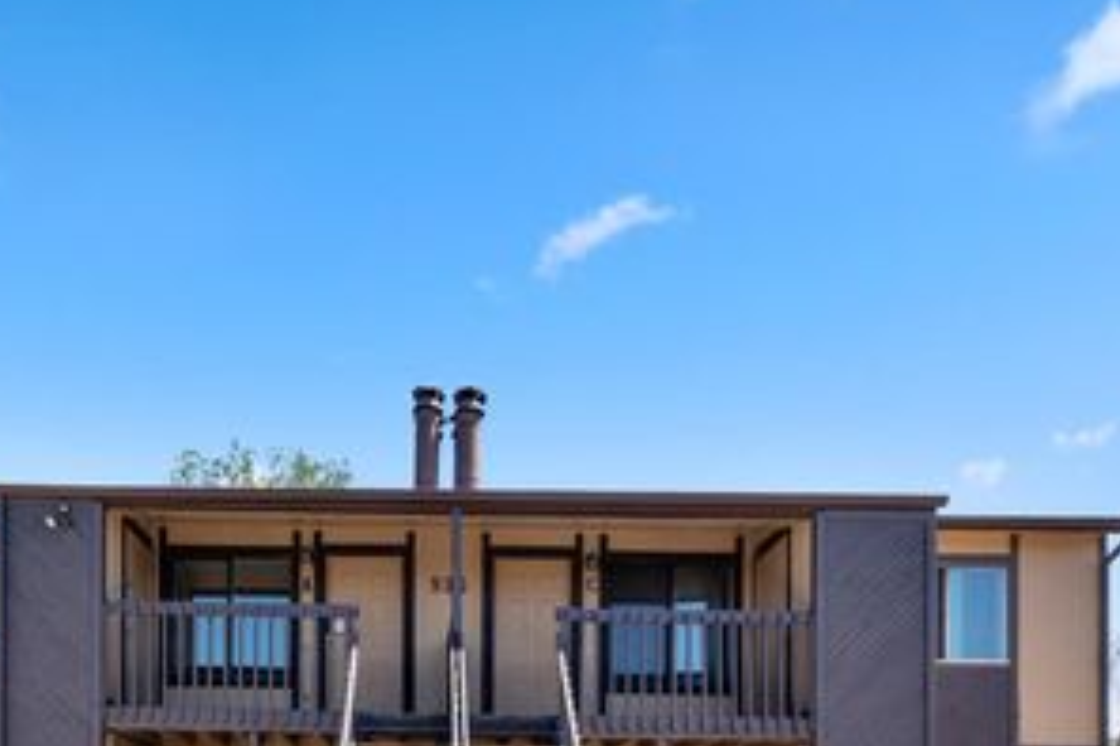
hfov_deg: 66.3
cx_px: 412
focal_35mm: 27
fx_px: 839
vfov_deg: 46.6
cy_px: 532
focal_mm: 16
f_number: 9
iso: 250
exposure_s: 1/80
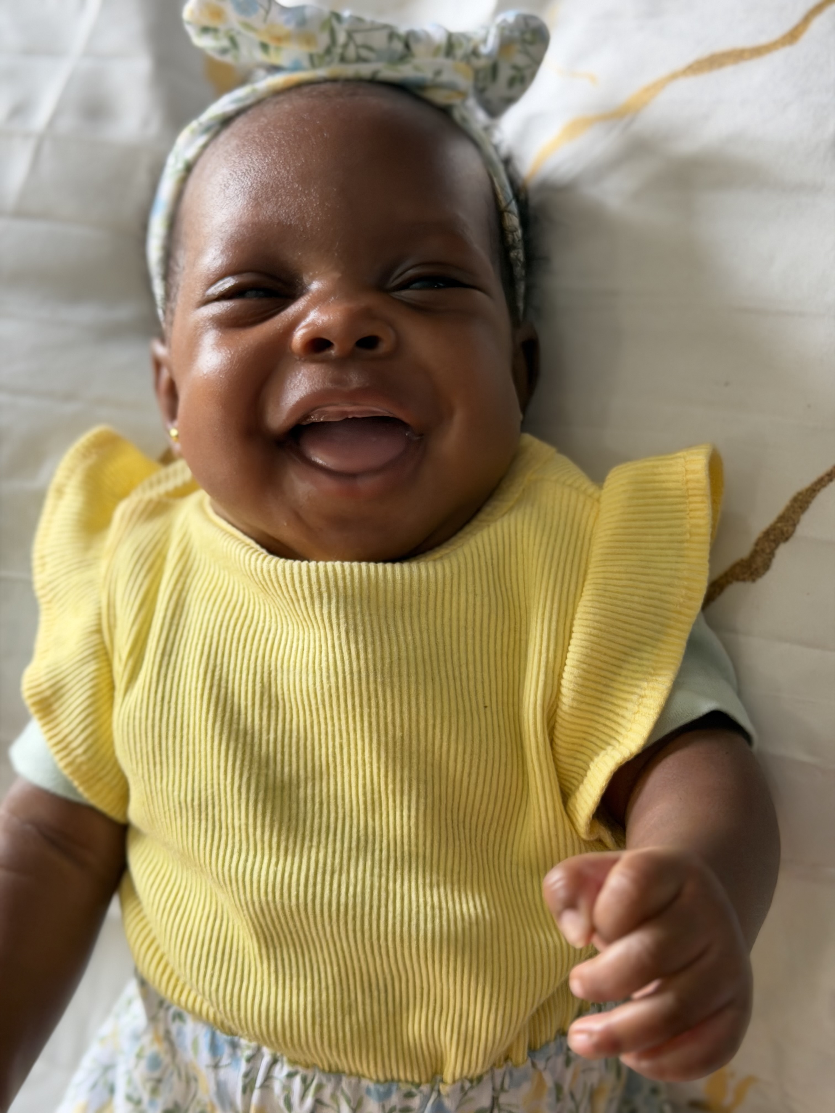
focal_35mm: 48
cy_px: 556
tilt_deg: -58.2
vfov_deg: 39.7
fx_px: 1544
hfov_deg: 30.3
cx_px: 418
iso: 125
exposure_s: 1/91
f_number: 1.78
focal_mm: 6.76
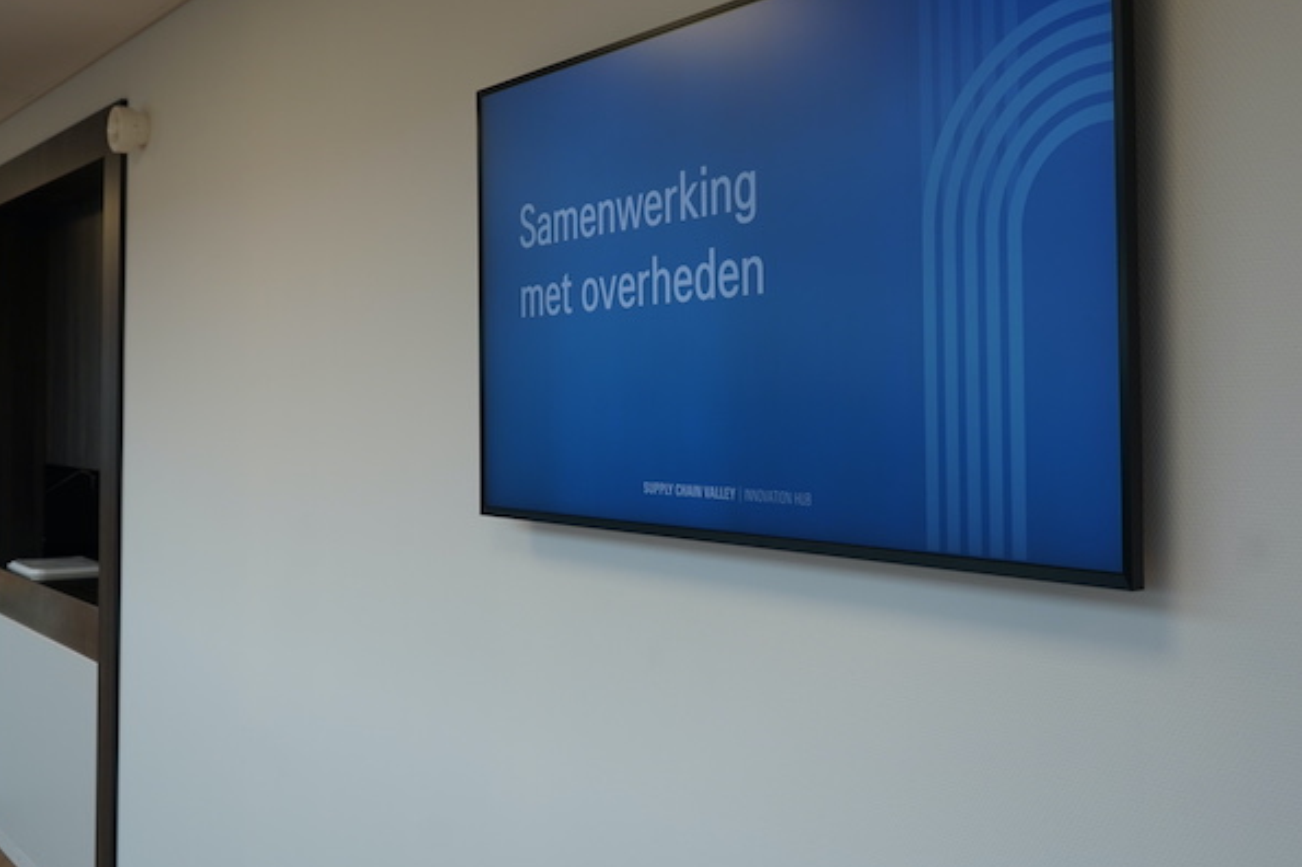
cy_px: 362
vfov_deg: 34.1
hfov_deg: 49.5
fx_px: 1410
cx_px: 571
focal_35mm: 39
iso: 320
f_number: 4
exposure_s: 1/160
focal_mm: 29
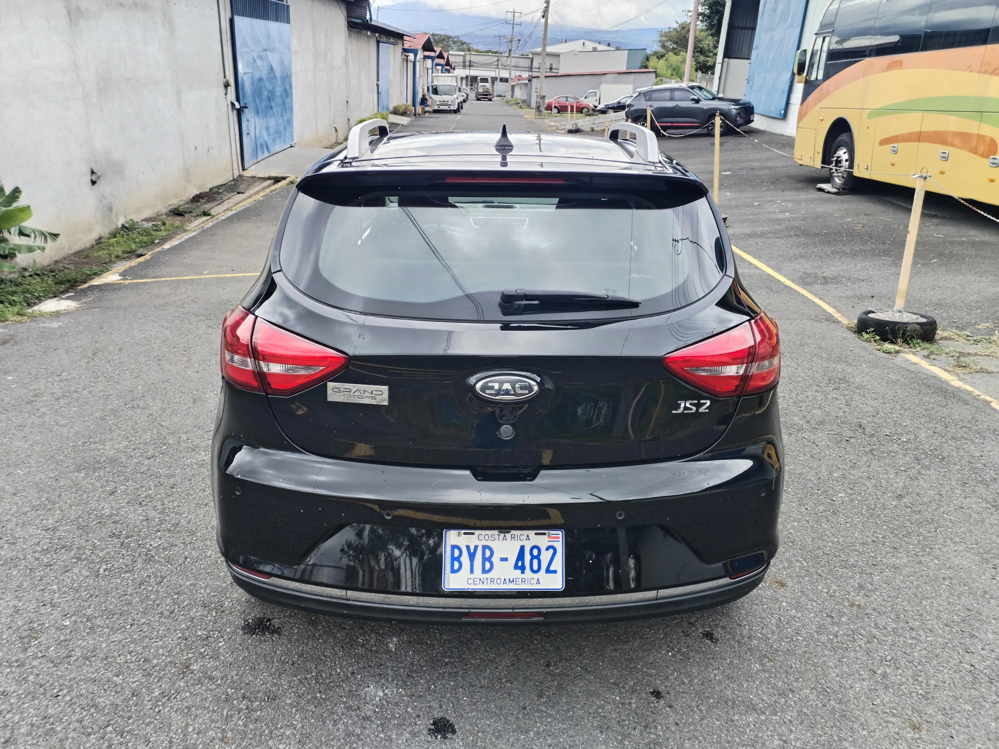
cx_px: 500
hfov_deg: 61.7
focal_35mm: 29
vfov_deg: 48.2
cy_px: 374
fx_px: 837
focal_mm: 4.75
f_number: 1.8
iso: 100
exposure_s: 1/310
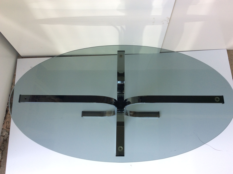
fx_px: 215
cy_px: 87
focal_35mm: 32
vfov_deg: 44.1
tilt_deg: -72.3
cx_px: 116
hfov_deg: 56.9
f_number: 2.4
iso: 32
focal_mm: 3.3
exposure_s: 1/100
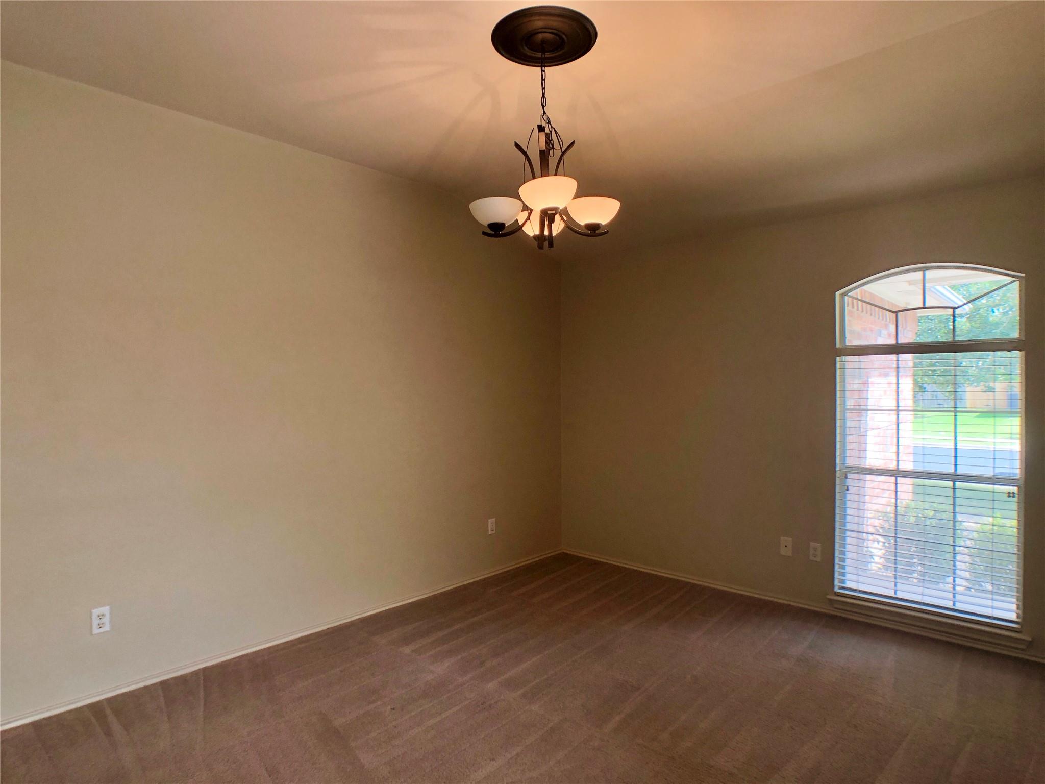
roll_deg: +0.4
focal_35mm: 28
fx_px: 845
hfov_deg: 63.4
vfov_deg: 49.7
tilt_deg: +0.3
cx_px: 522
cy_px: 392
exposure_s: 1/120
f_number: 1.8
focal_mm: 4
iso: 50
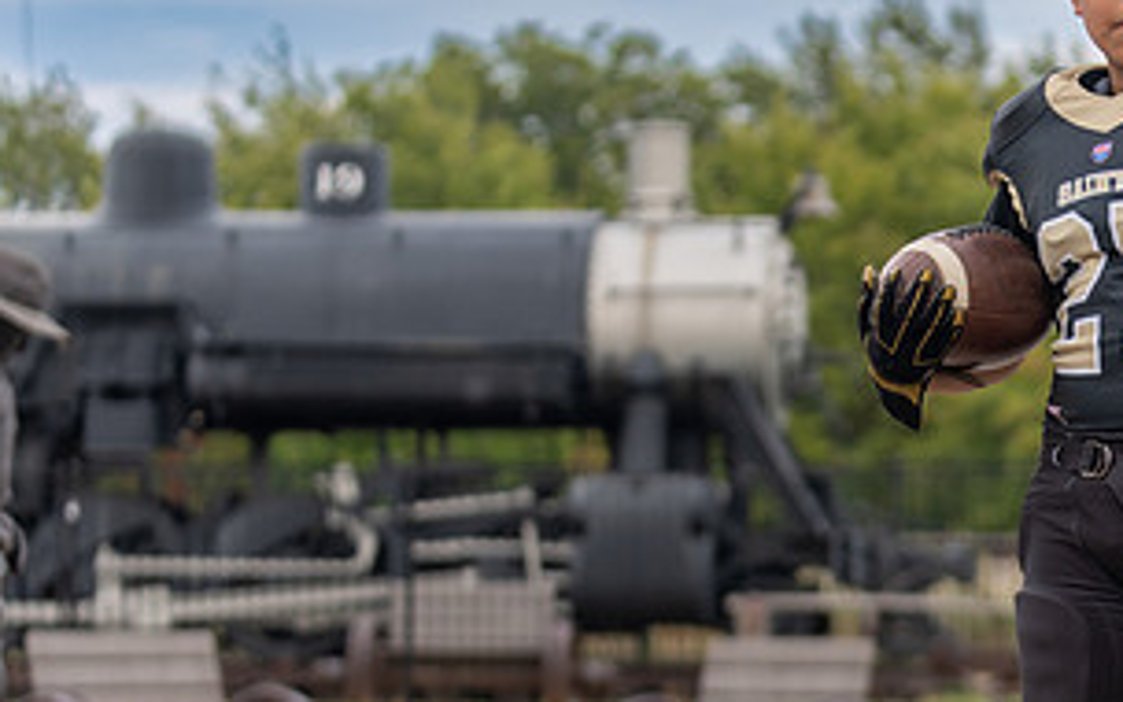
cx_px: 1163
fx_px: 4958
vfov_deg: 8.1
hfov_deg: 12.7
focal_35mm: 162
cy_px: 546
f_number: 2.8
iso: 100
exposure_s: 1/400
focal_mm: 70
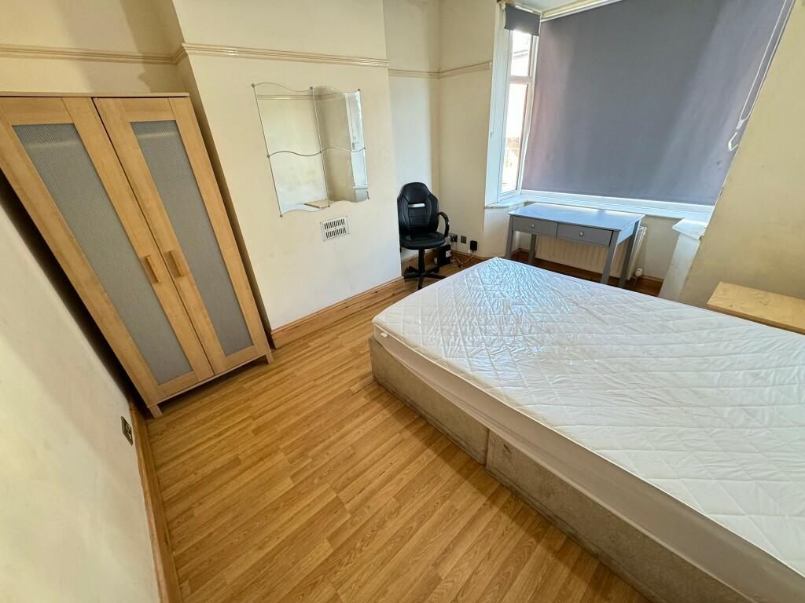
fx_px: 326
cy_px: 302
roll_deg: +4.2
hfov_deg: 102.1
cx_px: 402
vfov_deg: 85.7
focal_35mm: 14
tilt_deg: -28.3
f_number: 2.2
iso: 400
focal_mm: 2.22
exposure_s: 1/50
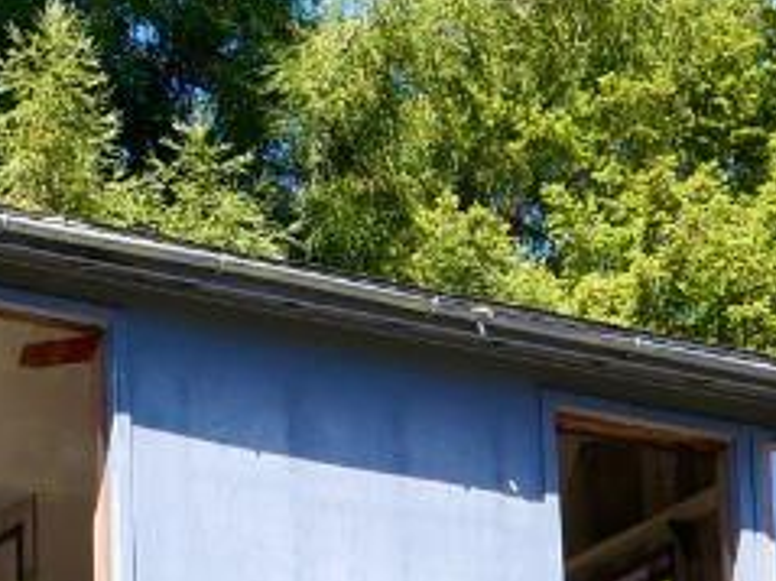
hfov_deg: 6.4
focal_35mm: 308
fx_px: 6901
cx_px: 231
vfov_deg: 4.8
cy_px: 200
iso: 200
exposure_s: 1/200
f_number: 5.6
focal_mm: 22
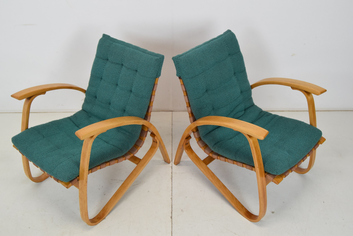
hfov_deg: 53.1
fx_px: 353
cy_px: 118
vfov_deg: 36.9
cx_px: 176
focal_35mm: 36
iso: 1600
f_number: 7.1
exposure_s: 1/200
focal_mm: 24
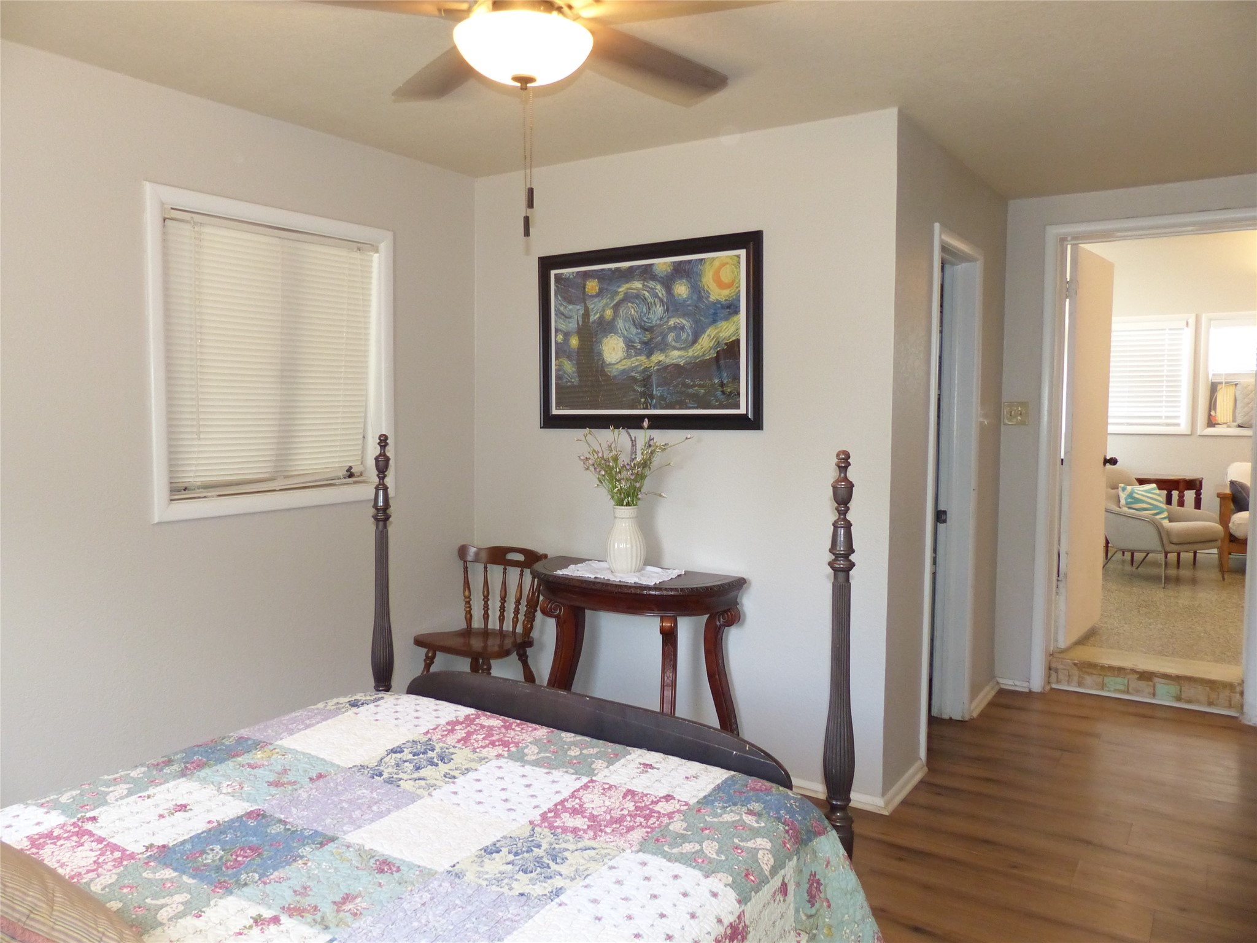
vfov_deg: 54.9
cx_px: 628
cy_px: 472
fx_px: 908
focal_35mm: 25
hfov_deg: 69.4
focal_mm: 4.5
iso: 400
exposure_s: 1/60
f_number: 2.8
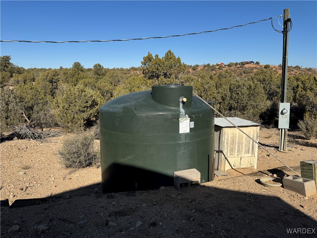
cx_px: 158
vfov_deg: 56.8
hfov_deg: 71.6
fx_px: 220
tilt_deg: -10.7
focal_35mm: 24
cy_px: 119
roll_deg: +0.1
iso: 80
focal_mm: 6.76
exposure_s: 1/5348
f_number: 1.78
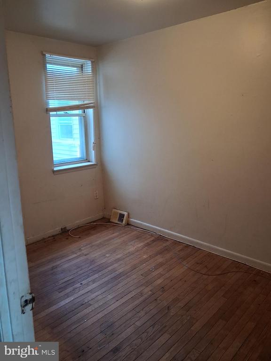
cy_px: 180
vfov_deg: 65.3
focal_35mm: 27
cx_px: 136
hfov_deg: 51.4
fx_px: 282
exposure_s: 1/120
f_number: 1.8
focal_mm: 4
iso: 250
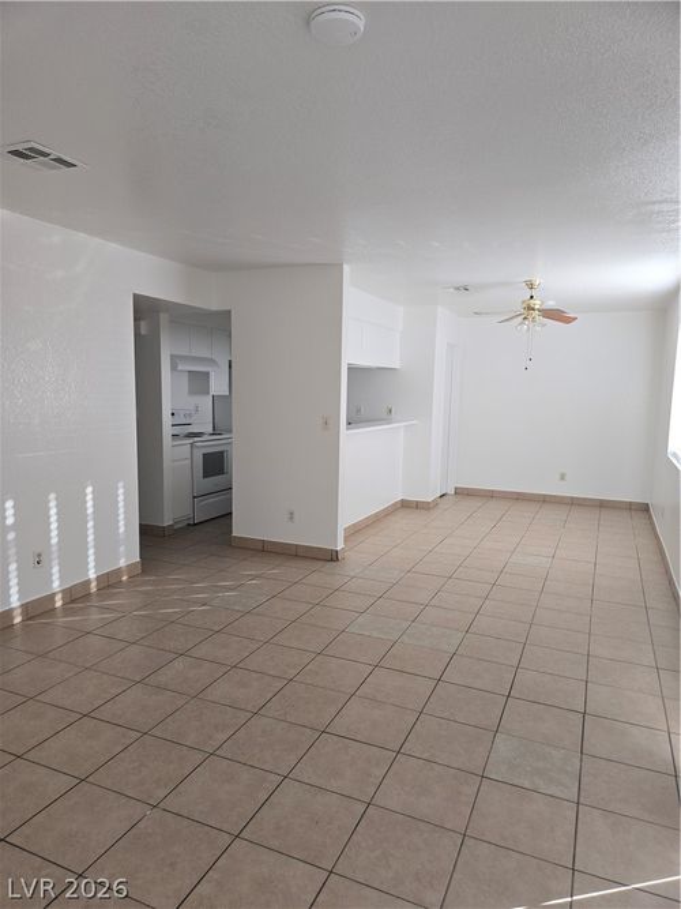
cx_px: 340
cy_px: 454
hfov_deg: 58.9
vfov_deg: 73.9
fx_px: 603
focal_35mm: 23
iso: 50
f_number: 1.8
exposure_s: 1/60
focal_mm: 5.4
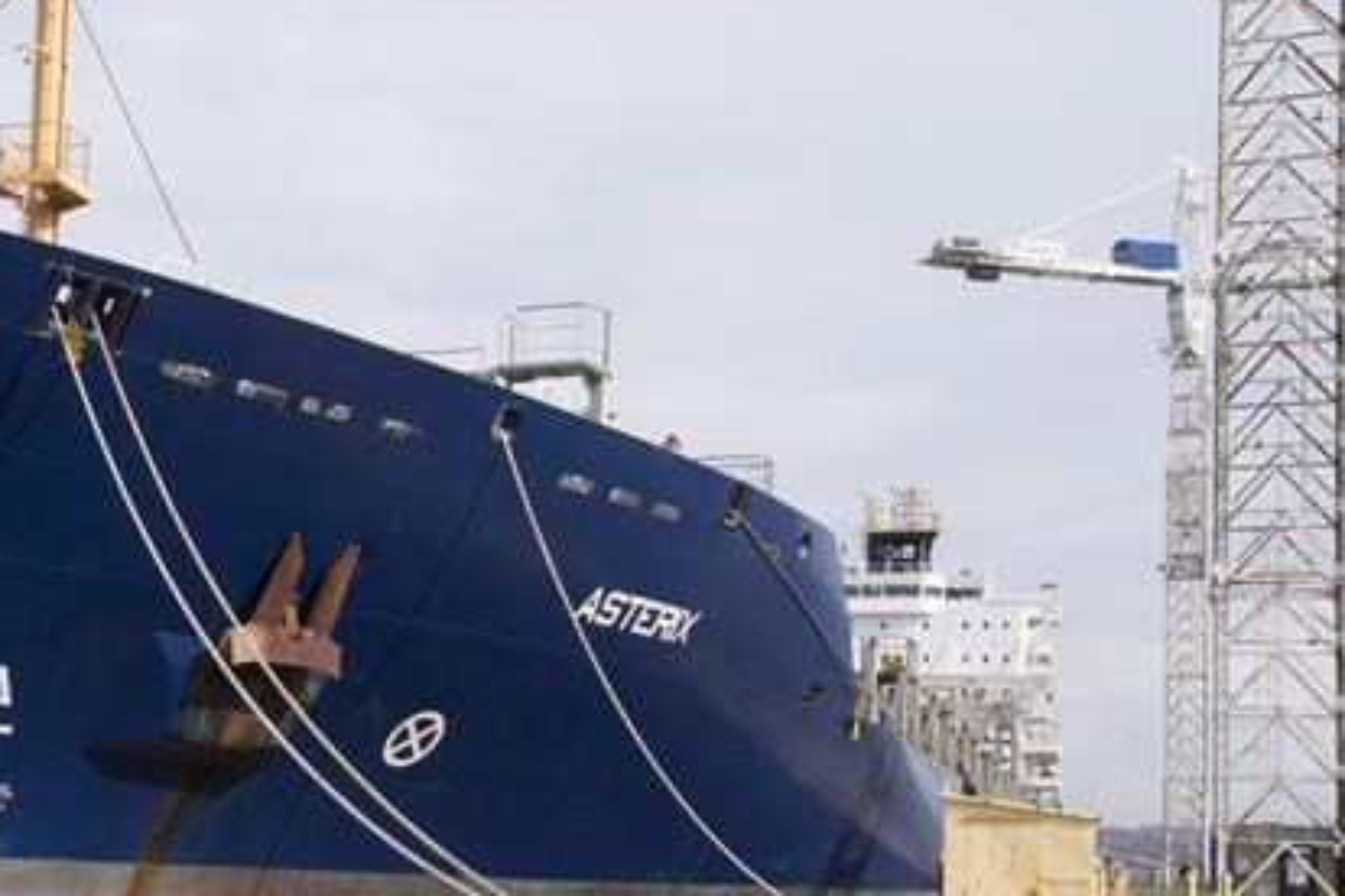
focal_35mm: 55
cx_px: 299
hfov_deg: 35.3
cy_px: 664
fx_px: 2055
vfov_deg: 24.4
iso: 400
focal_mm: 35
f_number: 22
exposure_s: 1/60
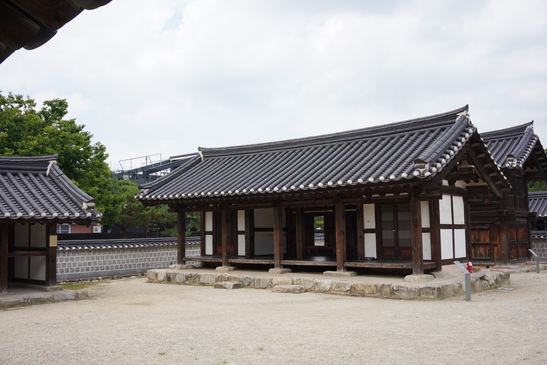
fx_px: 532
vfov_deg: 37.9
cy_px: 182
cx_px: 274
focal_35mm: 35
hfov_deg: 54.4
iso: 200
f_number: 14
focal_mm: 35
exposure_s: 1/100
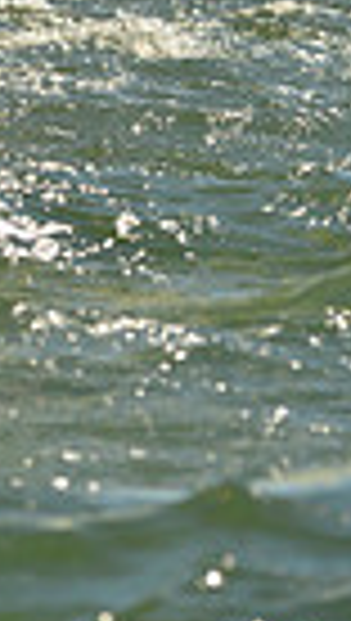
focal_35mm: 881
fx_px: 14524
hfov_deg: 1.4
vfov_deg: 2.4
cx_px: -819
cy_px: -173
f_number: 7.1
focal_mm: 200
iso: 280
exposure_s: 1/1600
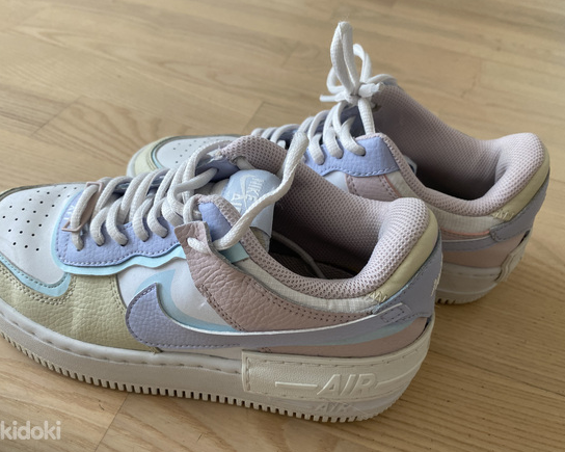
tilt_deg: -46.4
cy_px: 233
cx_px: 269
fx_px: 468
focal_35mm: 28
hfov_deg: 62.2
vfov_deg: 51.5
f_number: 1.8
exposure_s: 1/121
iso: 125
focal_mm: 4.25
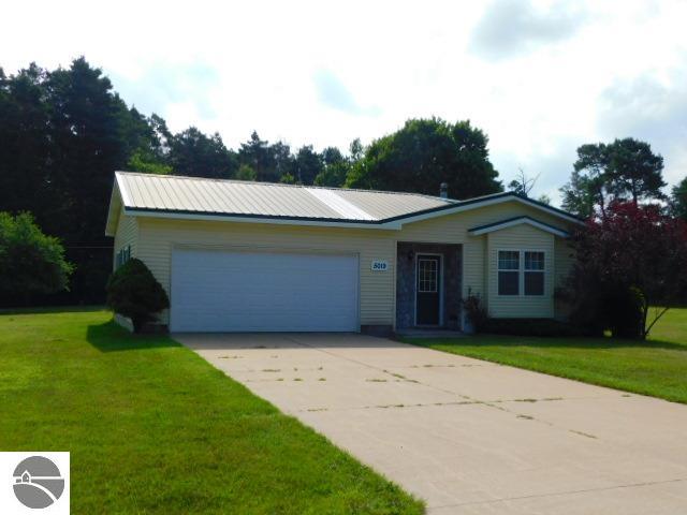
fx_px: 714
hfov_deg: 51.4
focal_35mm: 36
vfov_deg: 39.7
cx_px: 344
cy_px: 258
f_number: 7
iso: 125
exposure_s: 1/500
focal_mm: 6.3
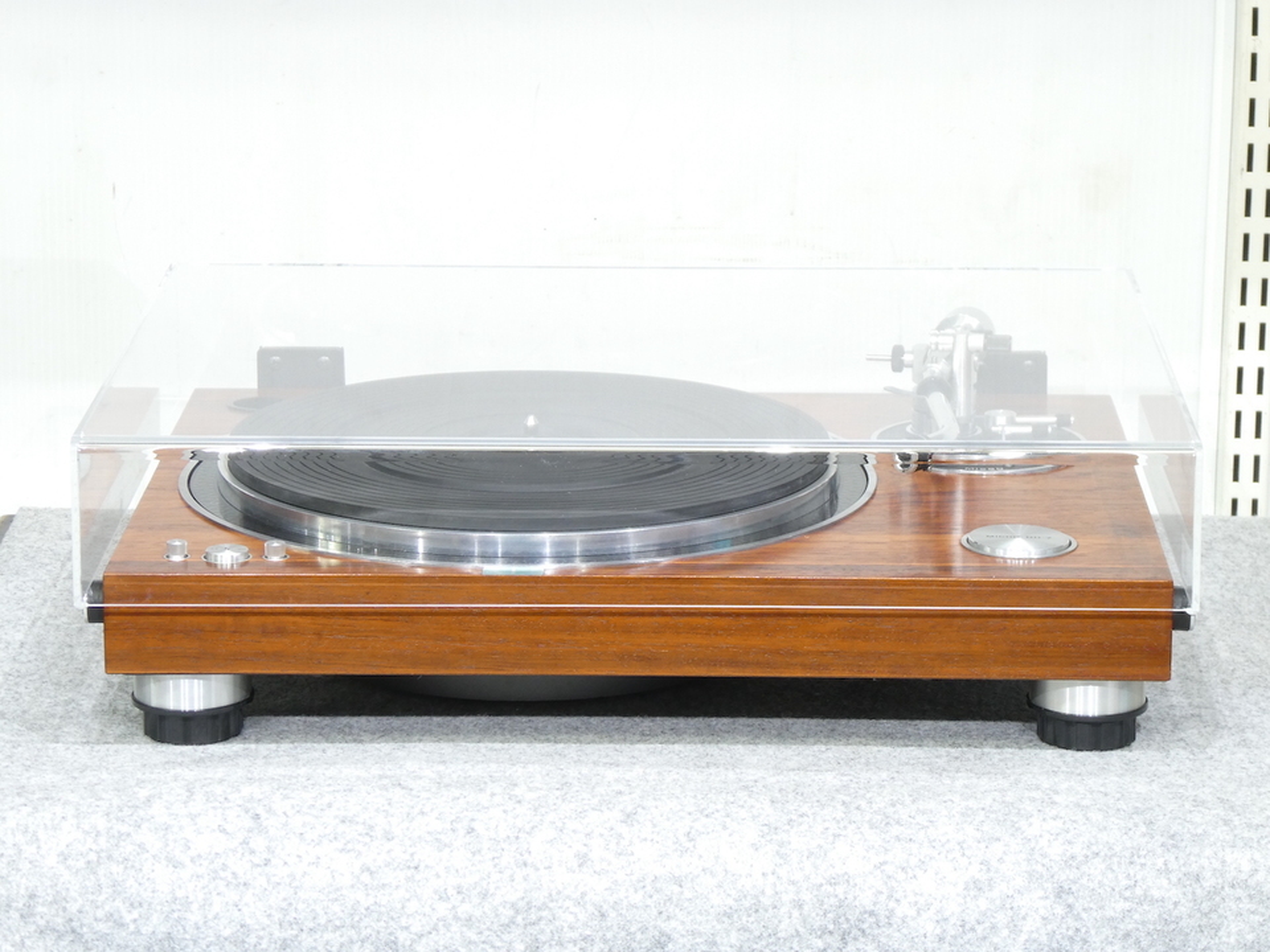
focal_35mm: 124
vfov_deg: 12.0
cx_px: 635
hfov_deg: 15.9
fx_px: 4549
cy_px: 476
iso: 200
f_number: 5.2
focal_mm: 22.3
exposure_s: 1/3.2
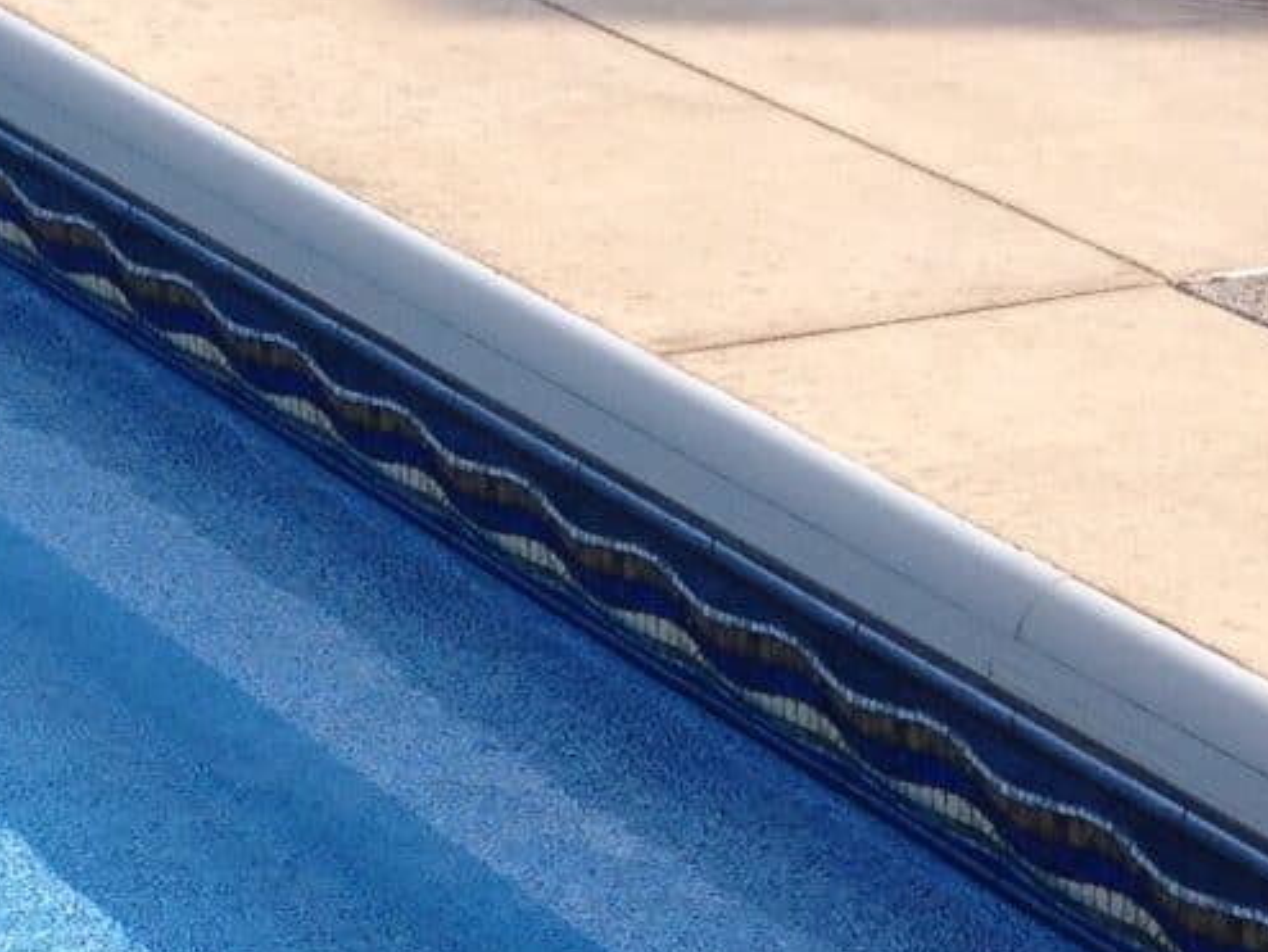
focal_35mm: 145
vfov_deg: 10.2
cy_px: 944
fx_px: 5314
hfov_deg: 13.3
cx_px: -116
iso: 64
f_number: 2.4
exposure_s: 1/1346
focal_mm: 4.28
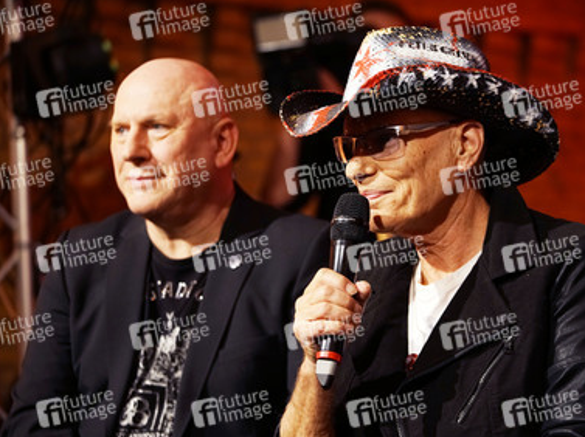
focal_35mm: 122
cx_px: 345
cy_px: 215
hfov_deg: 16.2
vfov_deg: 12.1
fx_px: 2060
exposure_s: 1/80
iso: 1600
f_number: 4
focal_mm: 106
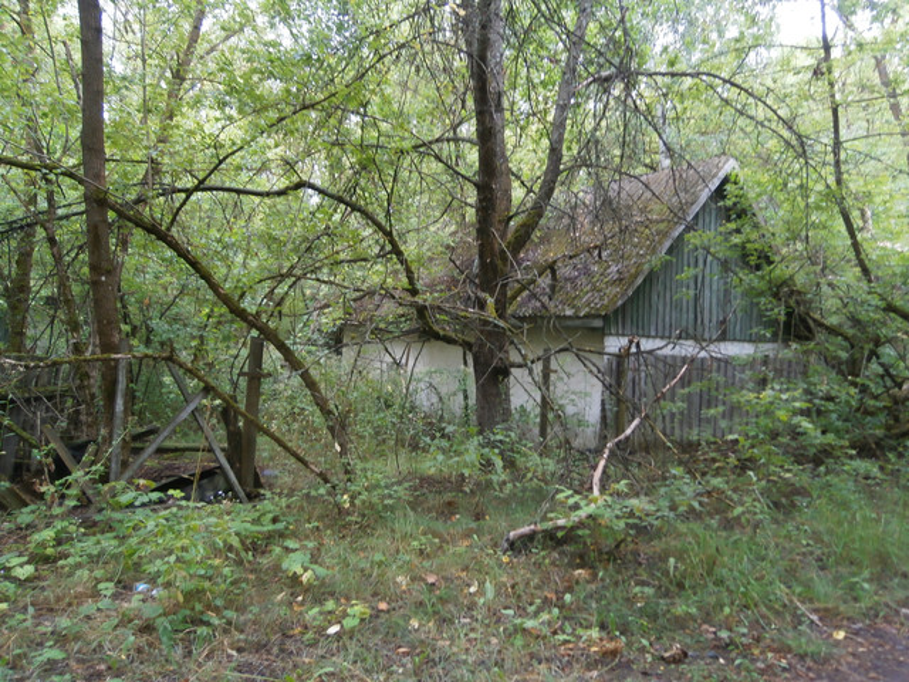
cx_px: 454
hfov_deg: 67.3
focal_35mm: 26
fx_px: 683
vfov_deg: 53.1
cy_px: 341
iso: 80
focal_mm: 4.7
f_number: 2.8
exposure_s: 1/60
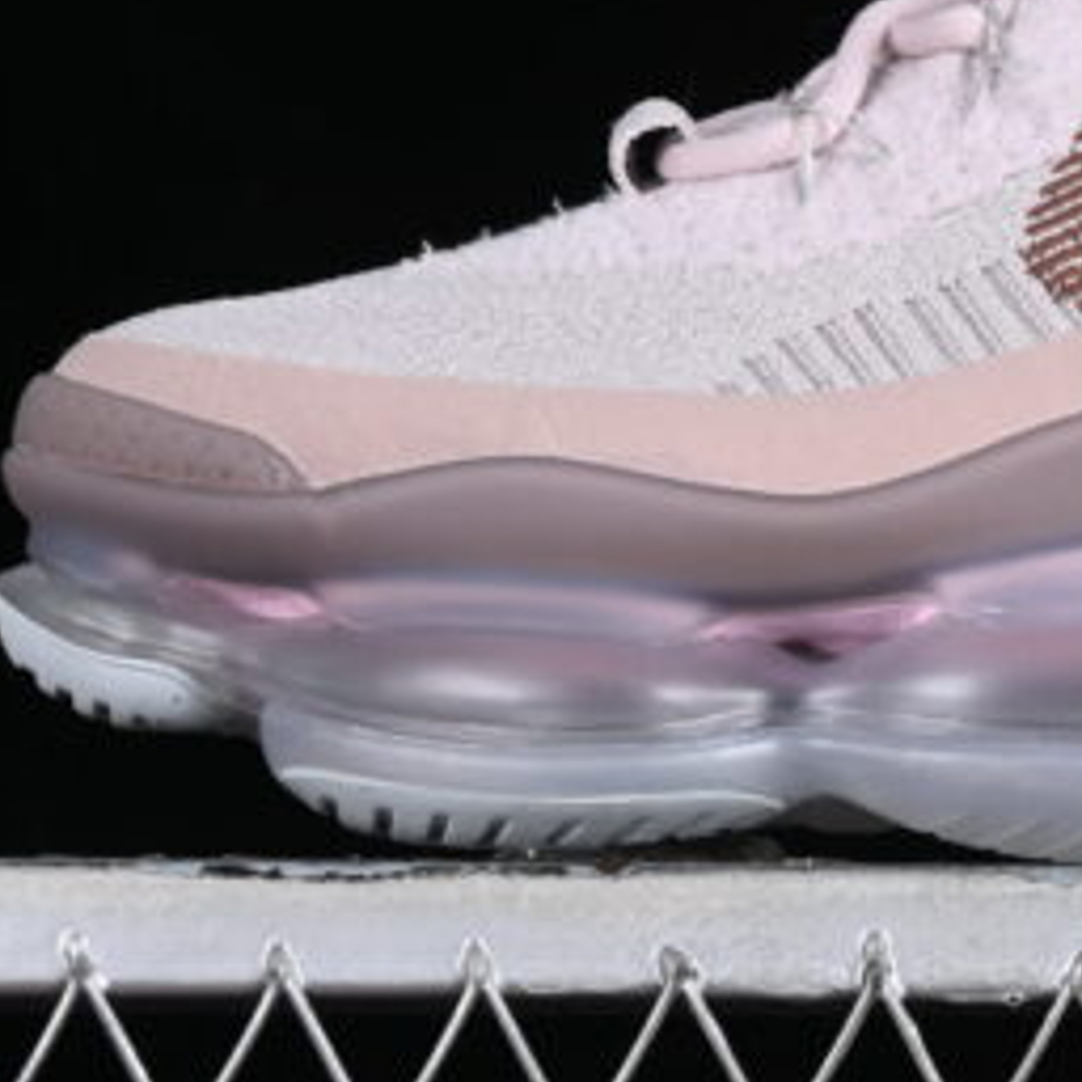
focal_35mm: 199
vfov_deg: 8.8
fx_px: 7037
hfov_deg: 8.7
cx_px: 1137
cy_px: 184
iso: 160
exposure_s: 1/80
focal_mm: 50
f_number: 8
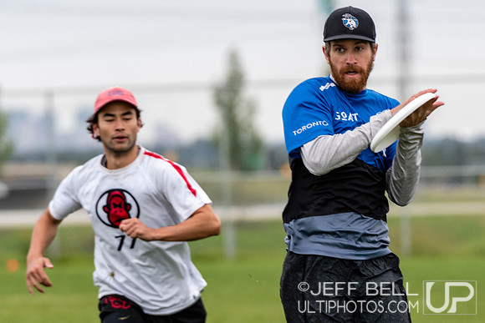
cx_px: 299
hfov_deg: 4.9
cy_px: 214
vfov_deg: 3.3
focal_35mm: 419
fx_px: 5651
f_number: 4
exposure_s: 1/1250
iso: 900
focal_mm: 200
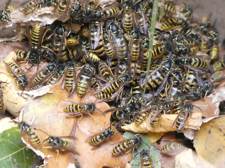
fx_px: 3250
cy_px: 84
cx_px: 112
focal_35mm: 500
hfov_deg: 4.0
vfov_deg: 3.0
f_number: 5.6
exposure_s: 1/100
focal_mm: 89.5
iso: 800
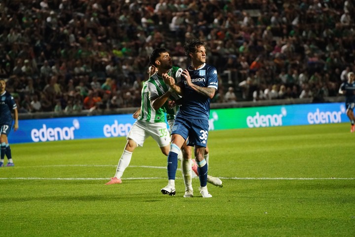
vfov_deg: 6.4
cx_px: 178
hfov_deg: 9.6
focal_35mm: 215
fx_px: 2120
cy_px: 118
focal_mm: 215
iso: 10000
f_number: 5.6
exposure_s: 1/1600
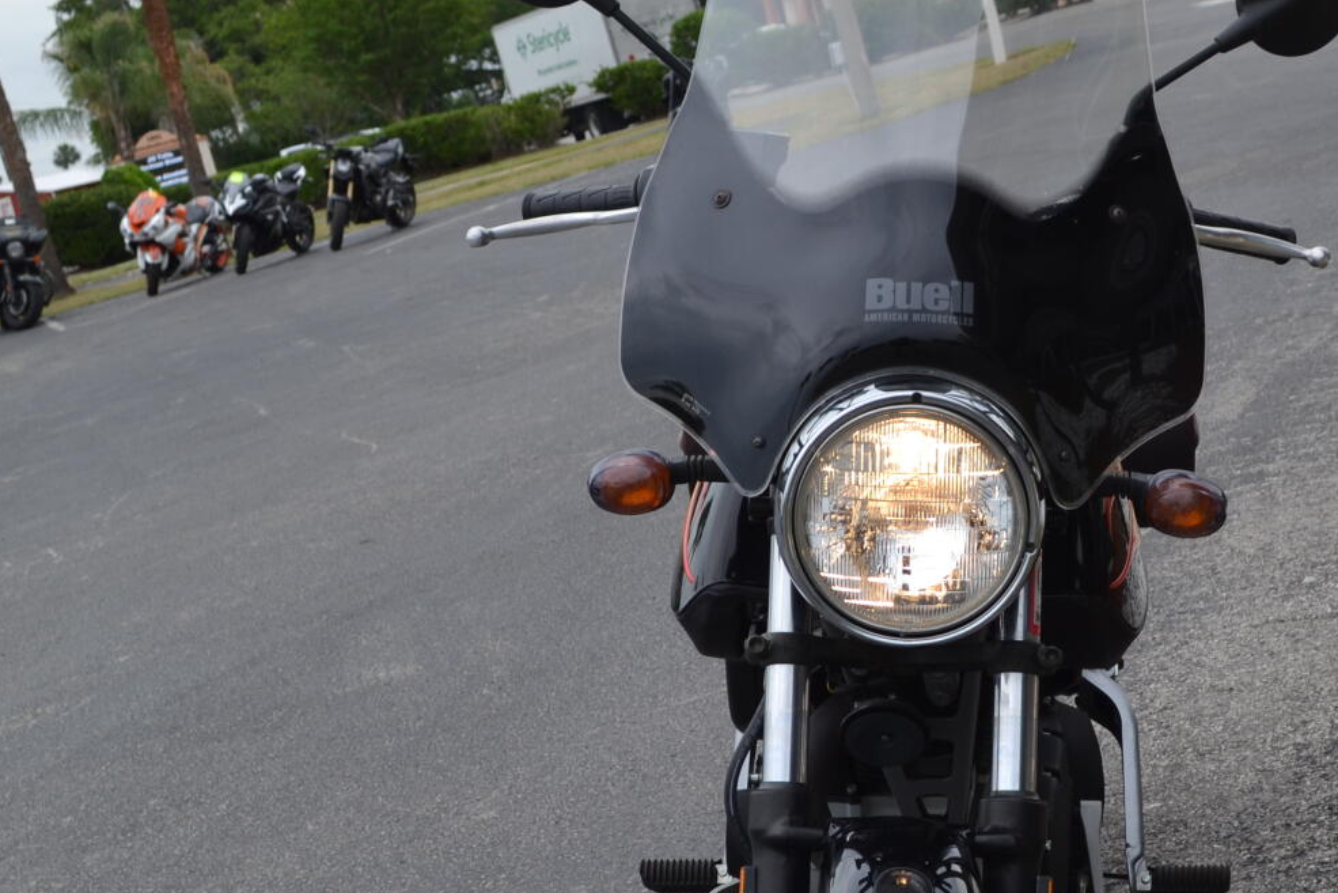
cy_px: 698
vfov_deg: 20.1
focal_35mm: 67
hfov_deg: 29.8
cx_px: 925
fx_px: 2490
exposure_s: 1/200
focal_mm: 22
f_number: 7.1
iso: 100
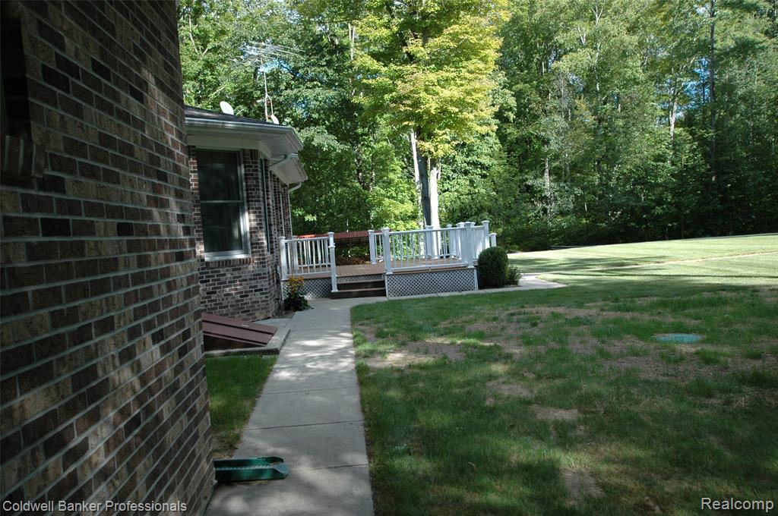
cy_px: 258
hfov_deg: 62.0
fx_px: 648
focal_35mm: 30
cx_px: 389
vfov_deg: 43.5
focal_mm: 20
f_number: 6.3
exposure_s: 1/160
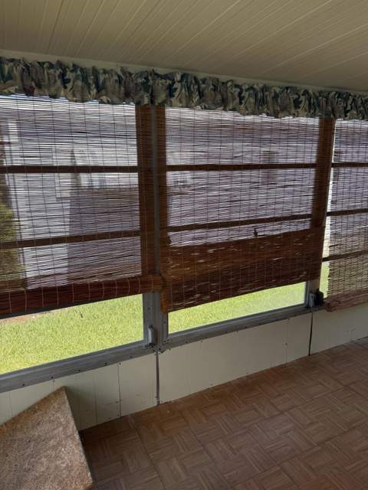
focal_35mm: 24
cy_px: 245
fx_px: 340
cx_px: 184
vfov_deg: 71.6
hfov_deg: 56.8
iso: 80
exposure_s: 1/796
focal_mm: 6.76
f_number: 1.78
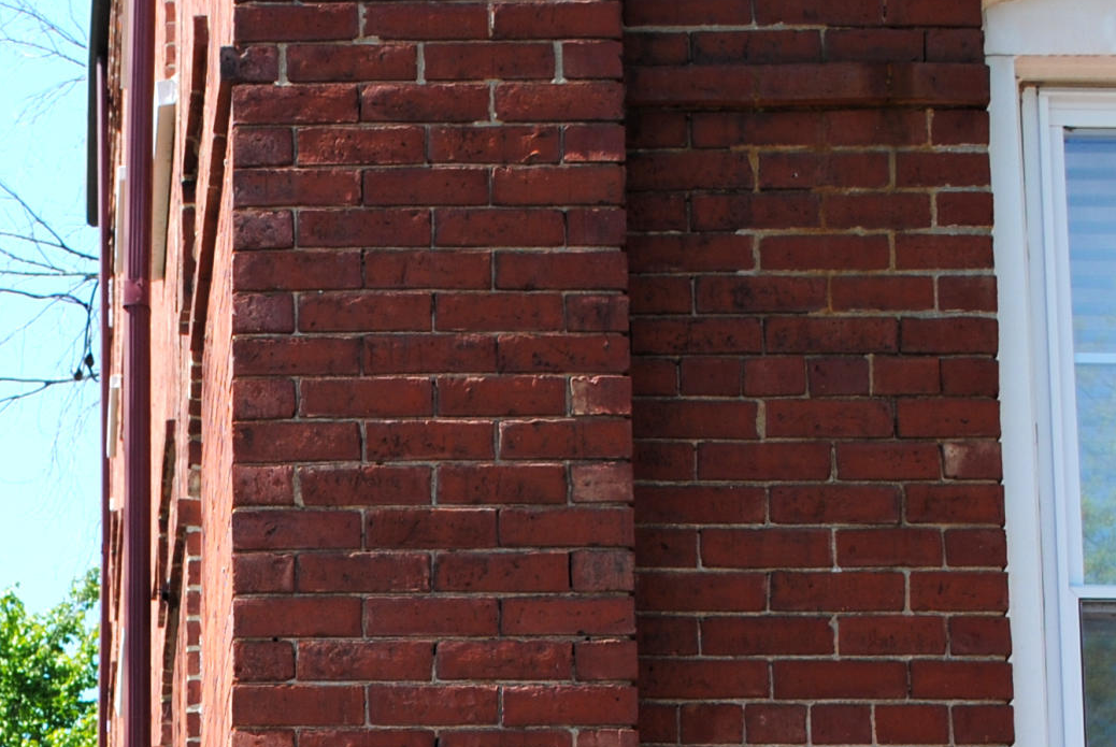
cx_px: 106
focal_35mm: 104
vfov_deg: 12.7
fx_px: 3228
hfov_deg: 19.3
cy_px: 1023
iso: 100
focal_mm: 24
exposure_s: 1/160
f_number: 6.3
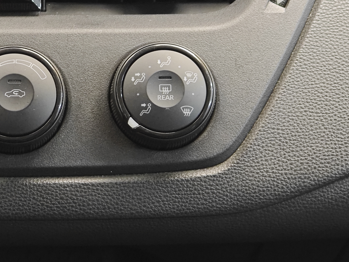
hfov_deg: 12.2
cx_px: 14
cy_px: 65
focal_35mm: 161
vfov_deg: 9.2
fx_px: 1623
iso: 640
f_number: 1.8
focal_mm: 9.87
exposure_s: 1/25
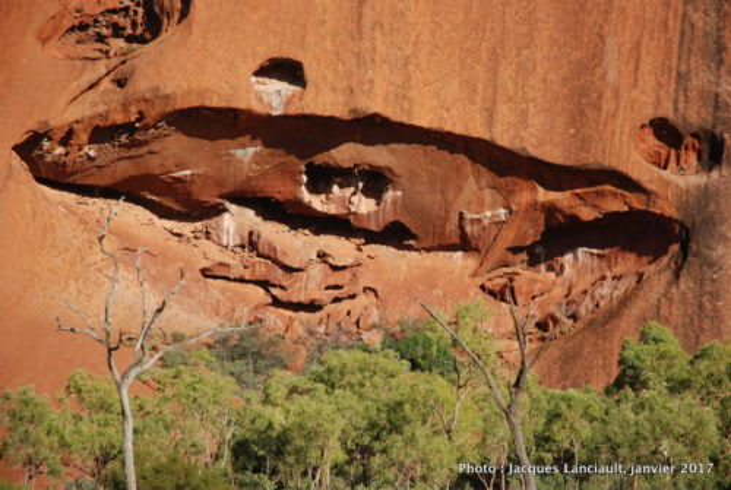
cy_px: 245
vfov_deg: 13.1
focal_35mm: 105
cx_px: 366
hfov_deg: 19.4
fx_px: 2135
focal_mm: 70
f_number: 5
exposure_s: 1/400
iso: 100
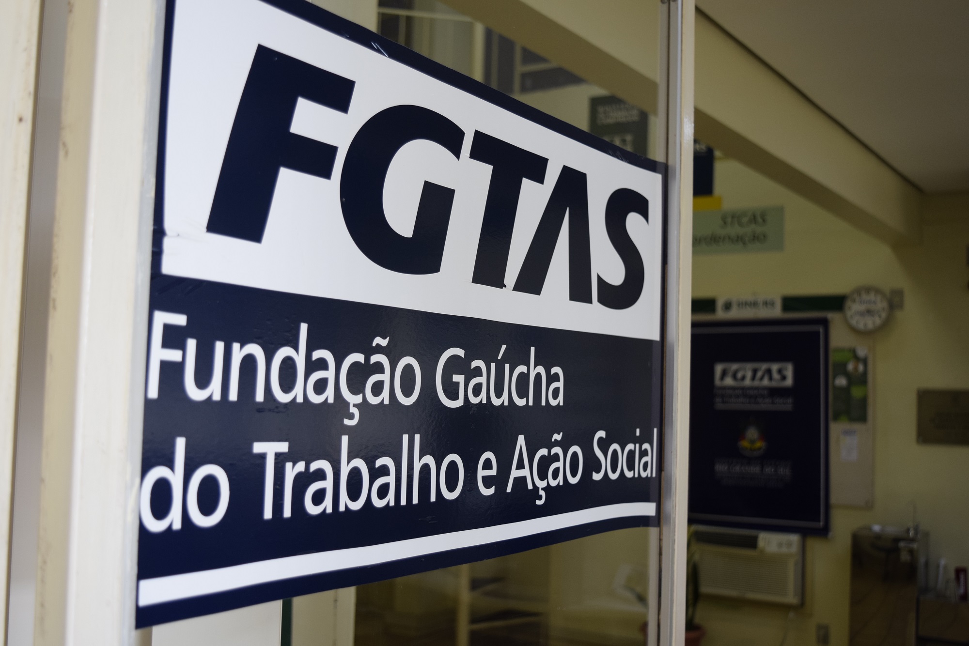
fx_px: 1090
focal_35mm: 40
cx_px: 484
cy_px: 323
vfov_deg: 33.0
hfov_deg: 47.9
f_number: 4
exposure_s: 1/100
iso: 640
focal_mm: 27
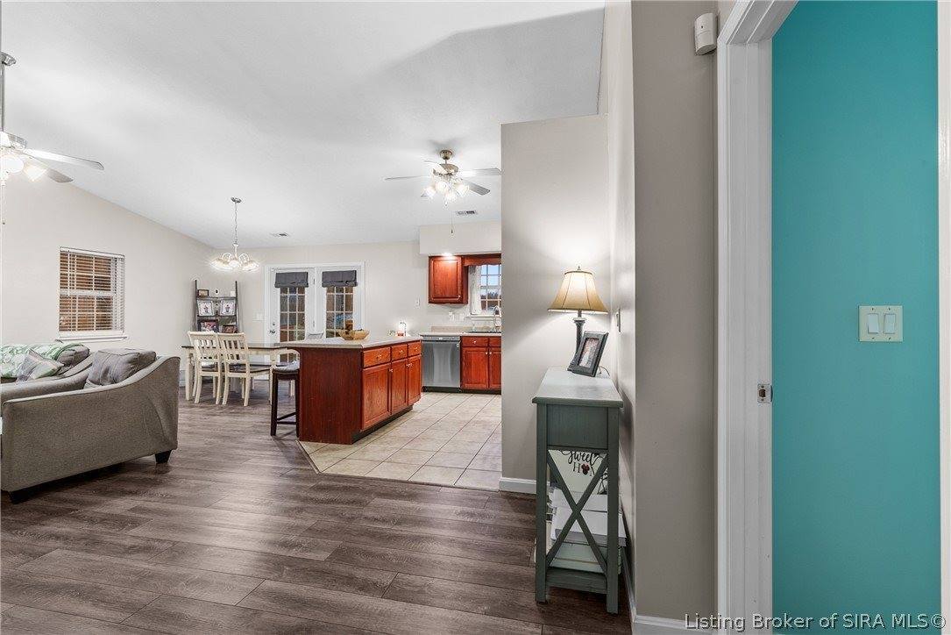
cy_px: 318
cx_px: 476
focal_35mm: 16
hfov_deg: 96.7
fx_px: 423
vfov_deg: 73.8
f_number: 11
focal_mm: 16
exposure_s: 2.5
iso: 400
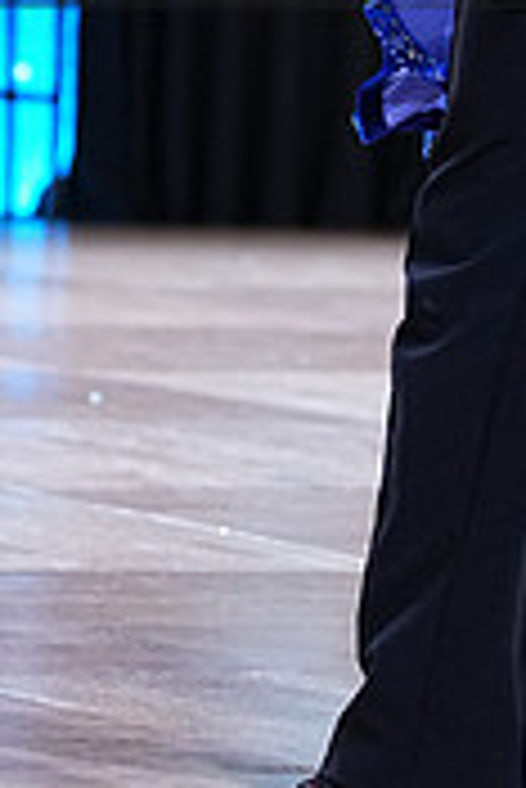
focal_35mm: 377
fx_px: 8246
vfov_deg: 5.4
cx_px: 461
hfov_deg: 3.7
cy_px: -140
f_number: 4
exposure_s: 1/500
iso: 2000
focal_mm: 114
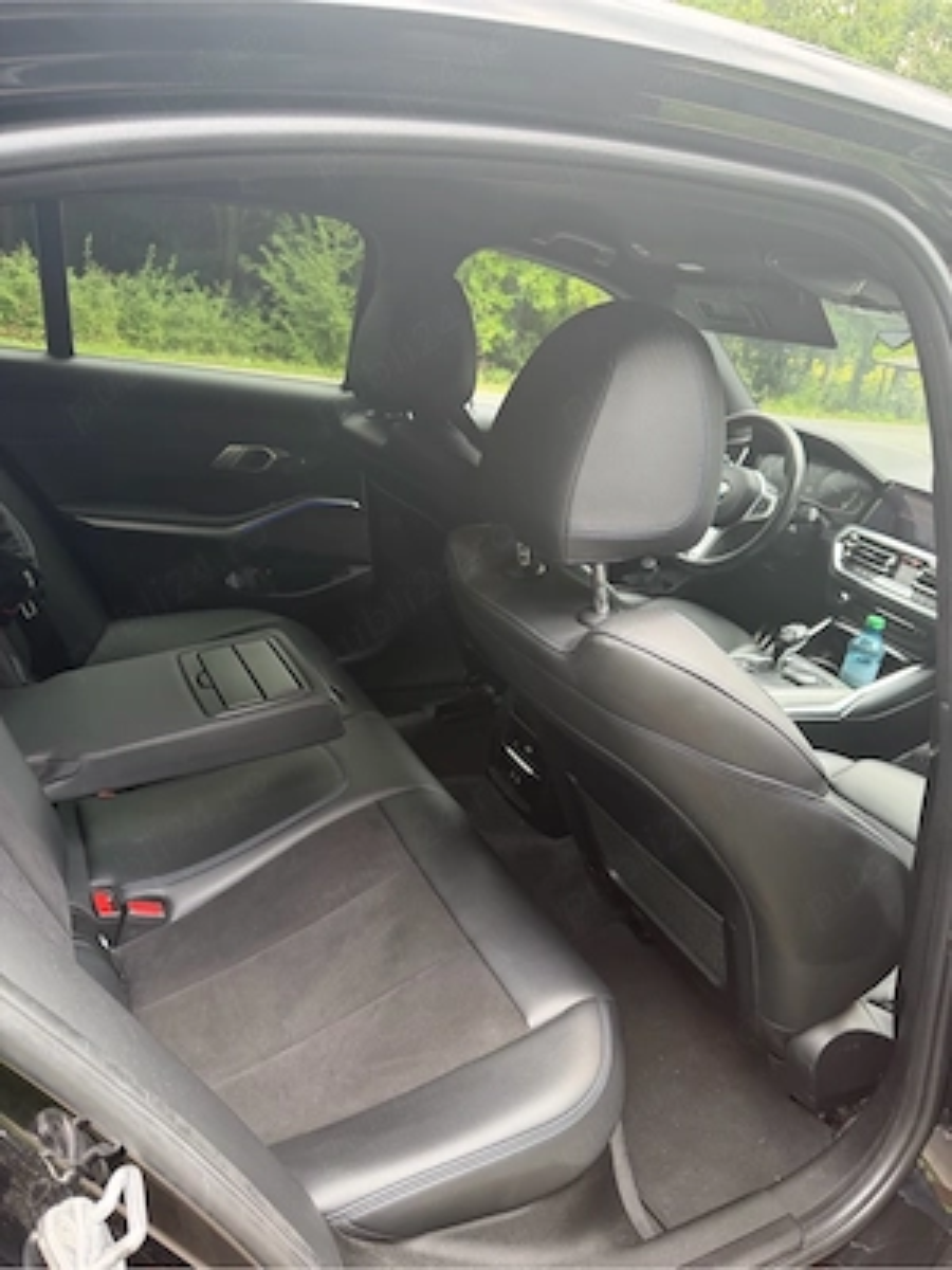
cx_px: 476
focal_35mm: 24
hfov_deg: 56.8
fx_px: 880
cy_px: 635
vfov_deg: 71.6
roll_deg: -8.5
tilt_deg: -19.8
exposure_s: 1/199
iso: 125
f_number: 1.78
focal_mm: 6.76
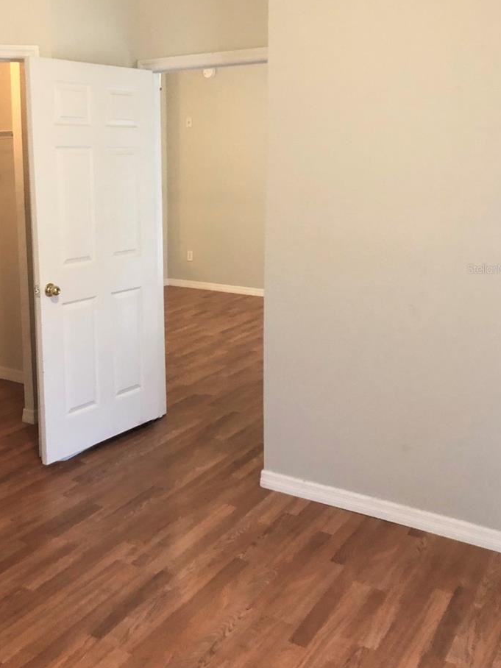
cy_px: 269
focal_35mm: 37
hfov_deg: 38.4
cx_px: 188
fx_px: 714
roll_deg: +0.4
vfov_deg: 49.8
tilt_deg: -7.6
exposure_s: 1/15
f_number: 1.8
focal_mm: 4
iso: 80
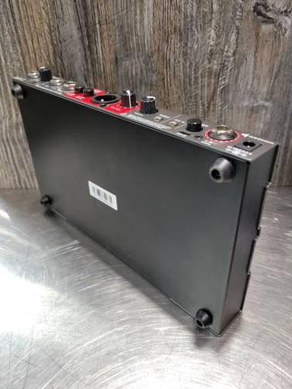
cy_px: 191
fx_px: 304
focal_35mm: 27
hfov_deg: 51.4
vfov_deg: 65.3
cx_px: 151
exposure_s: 1/120
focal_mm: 5.4
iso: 320
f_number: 1.8
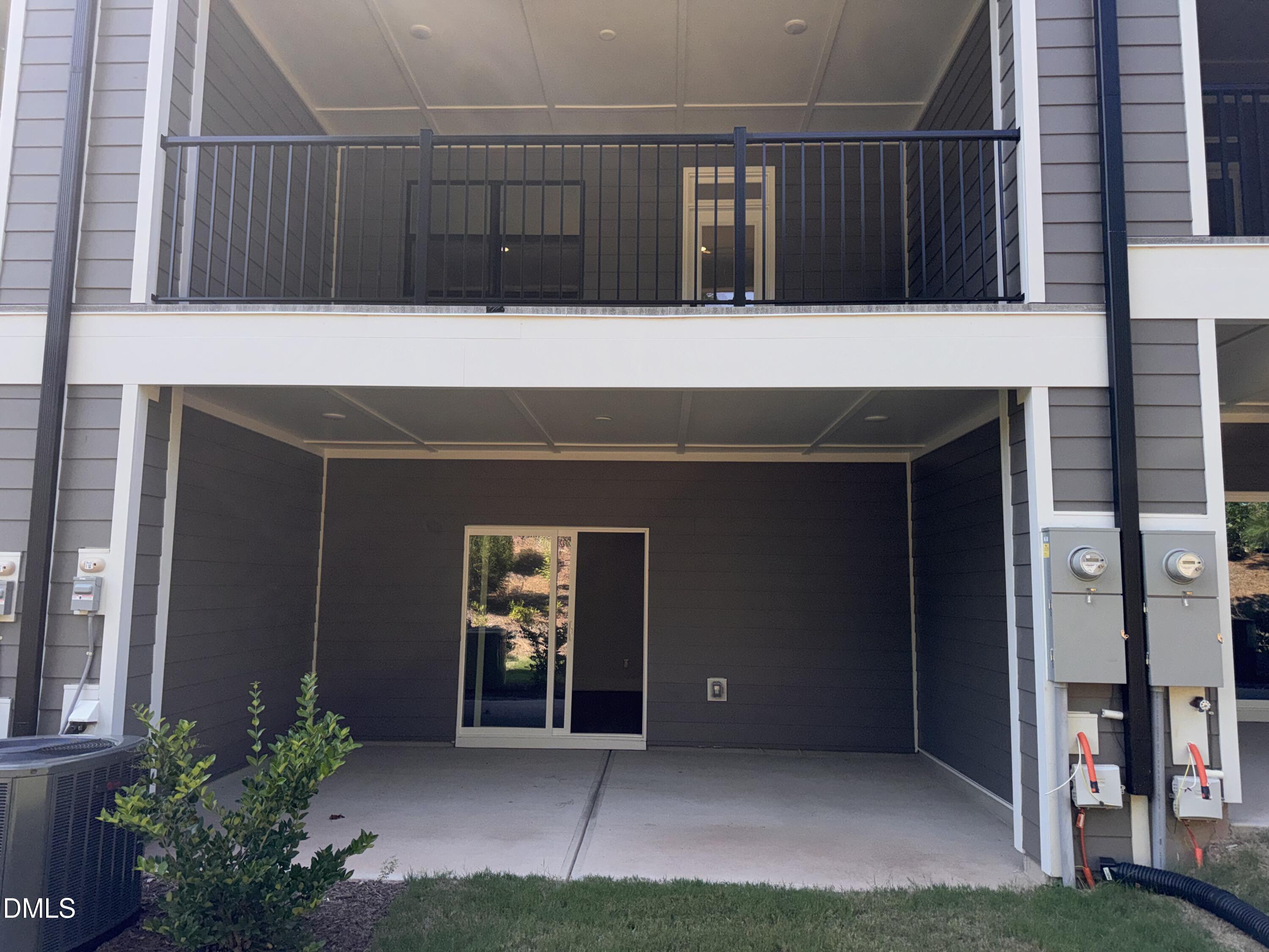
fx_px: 880
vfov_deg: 56.8
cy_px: 476
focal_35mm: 24
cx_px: 634
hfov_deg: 71.6
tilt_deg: +6.4
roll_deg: -1.2
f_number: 1.78
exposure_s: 1/1678
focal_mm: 6.76
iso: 50
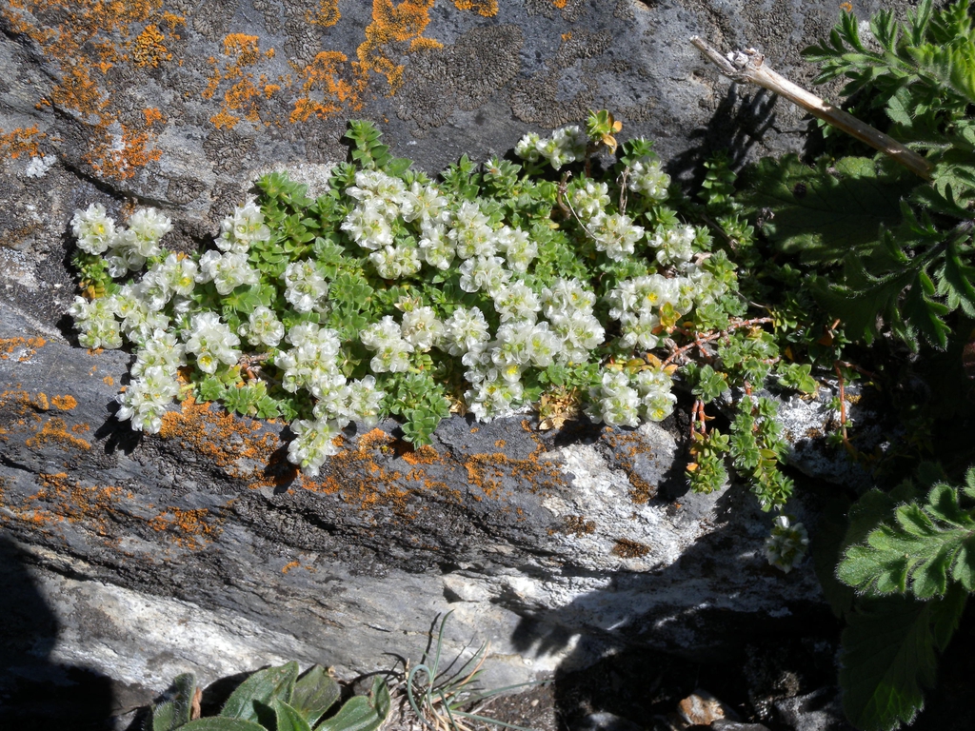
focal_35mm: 42
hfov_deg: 44.8
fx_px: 1183
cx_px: 488
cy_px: 366
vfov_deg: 34.3
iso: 64
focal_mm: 9
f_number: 6.2
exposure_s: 1/275
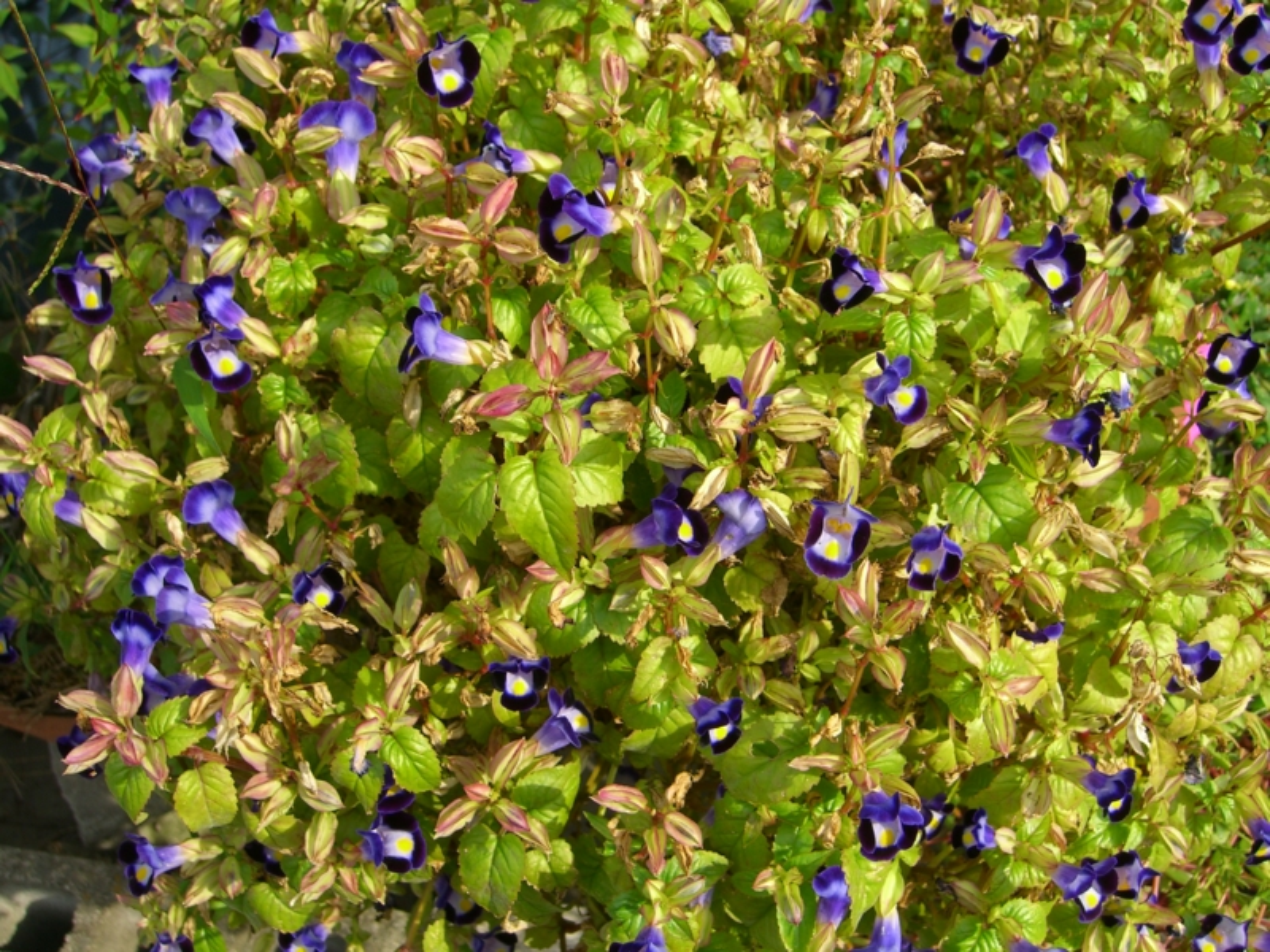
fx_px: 1394
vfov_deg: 37.7
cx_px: 635
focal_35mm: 38
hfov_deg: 49.0
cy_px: 476
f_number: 4
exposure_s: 1/320
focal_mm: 7.9
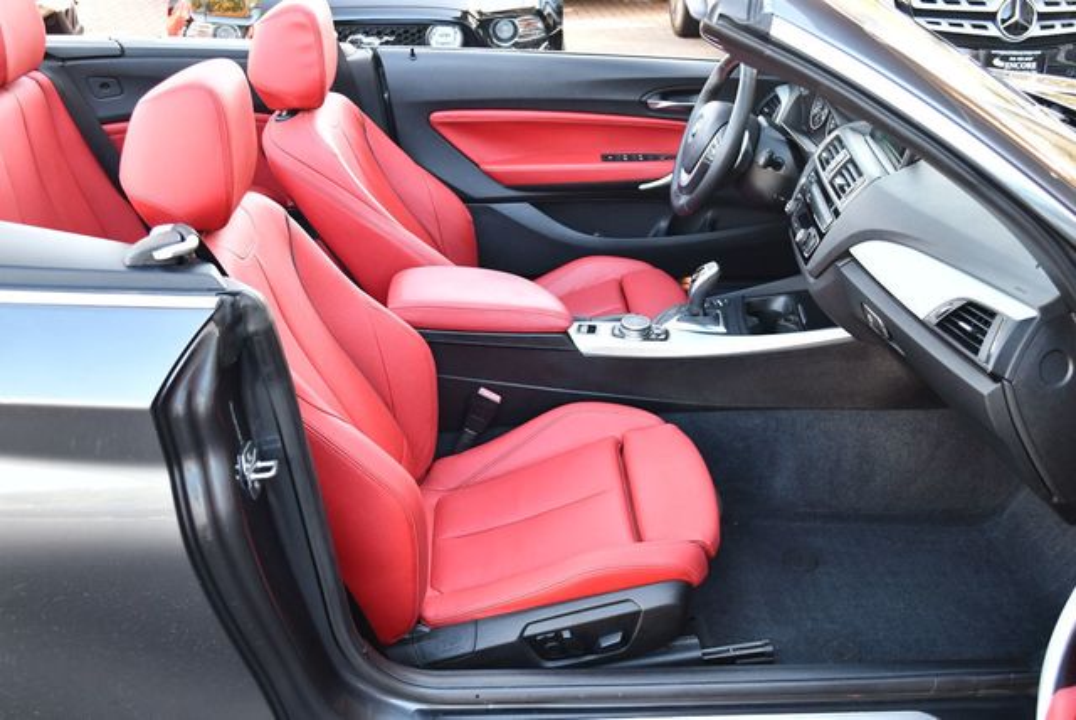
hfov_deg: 53.1
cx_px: 538
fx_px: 1077
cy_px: 360
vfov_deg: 36.9
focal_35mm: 36
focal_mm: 18
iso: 800
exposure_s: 1/160
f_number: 3.5
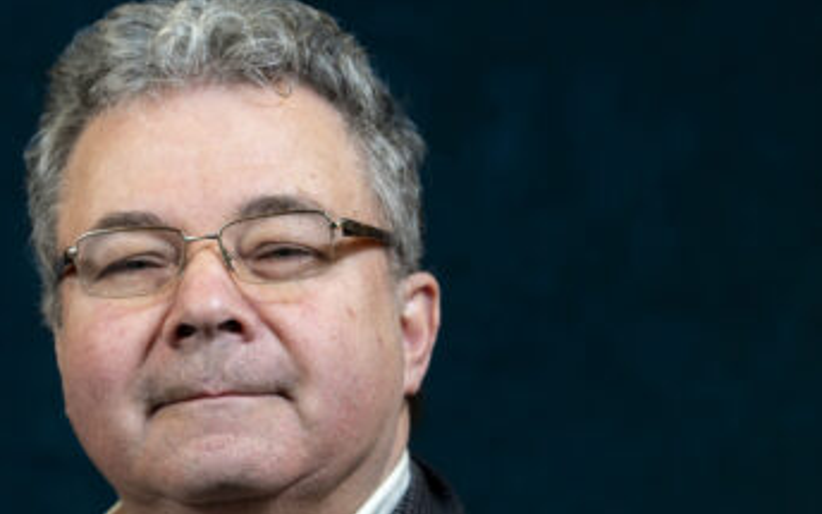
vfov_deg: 5.1
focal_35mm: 255
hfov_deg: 8.2
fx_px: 5713
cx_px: 241
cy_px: 436
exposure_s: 1/200
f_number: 5
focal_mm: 112
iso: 400
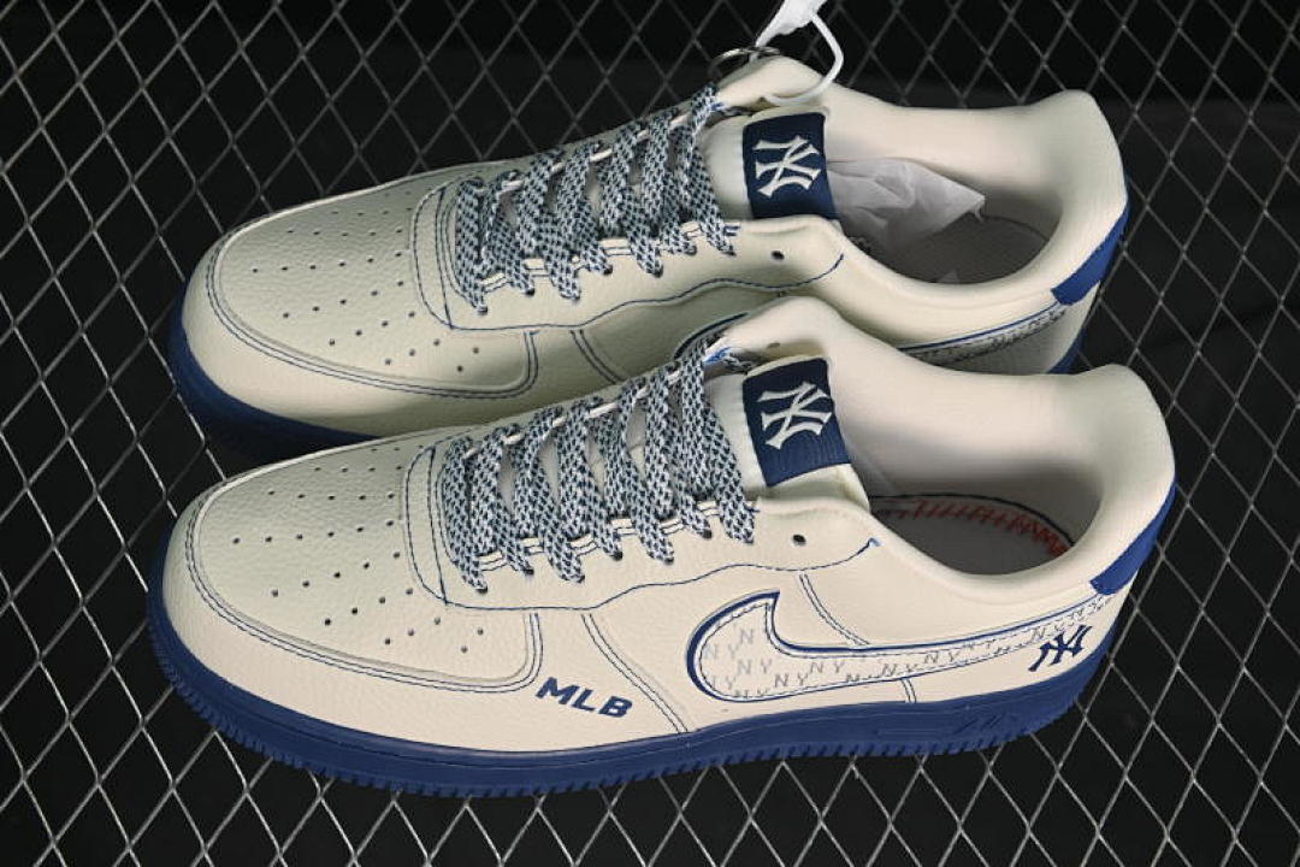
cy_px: 434
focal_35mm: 75
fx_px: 2708
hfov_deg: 27.0
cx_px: 650
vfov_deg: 18.2
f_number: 6.3
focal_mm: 50
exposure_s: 1/50
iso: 160
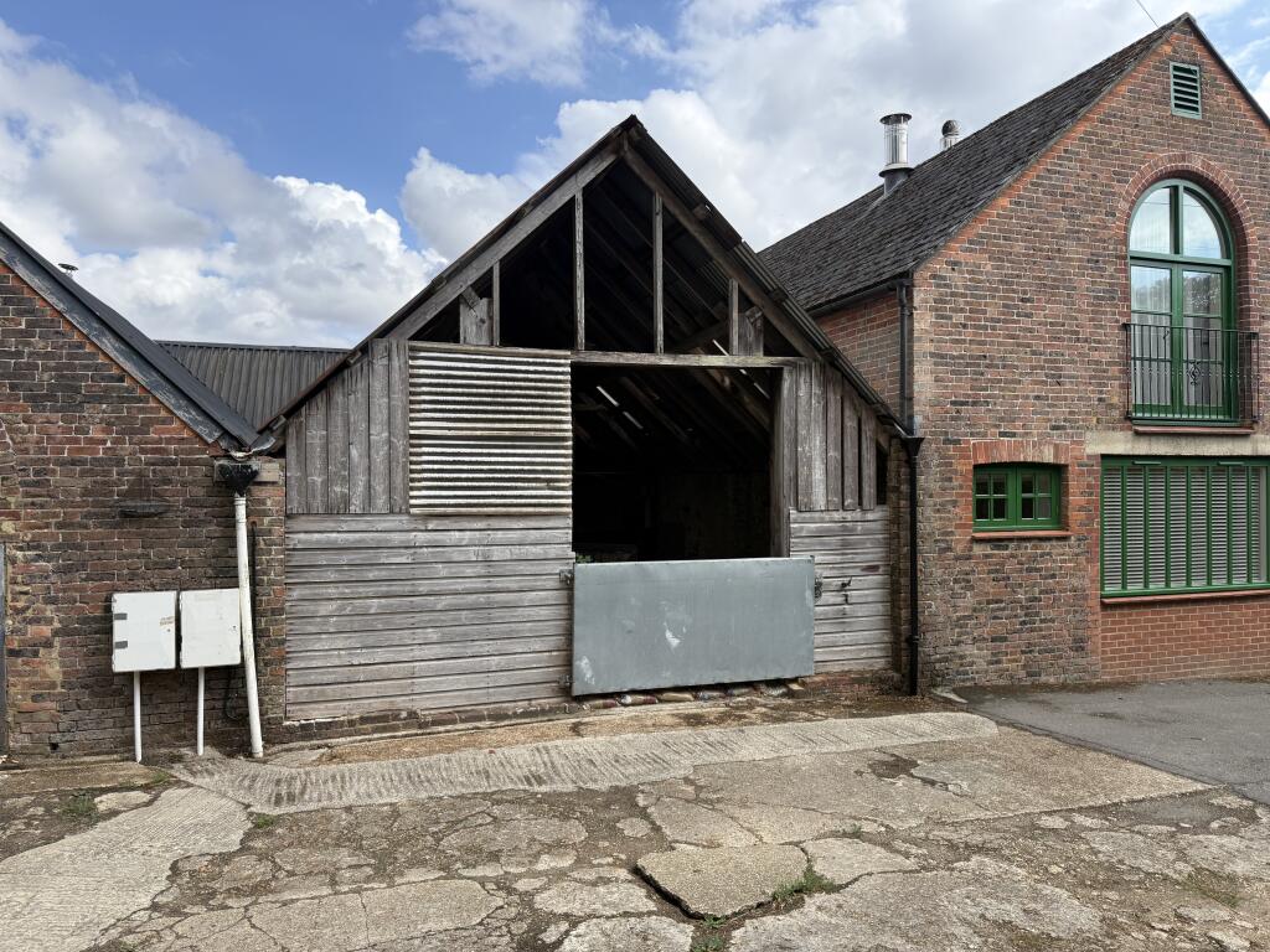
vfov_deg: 56.8
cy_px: 476
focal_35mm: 24
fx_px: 881
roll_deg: +0.1
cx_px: 635
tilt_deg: +0.9
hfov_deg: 71.6
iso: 100
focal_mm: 6.76
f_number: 1.78
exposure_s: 1/3021
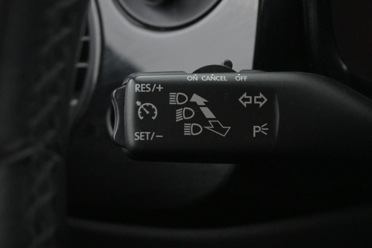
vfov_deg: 18.9
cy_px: 116
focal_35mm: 72
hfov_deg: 28.1
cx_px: 209
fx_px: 744
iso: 8000
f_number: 5.6
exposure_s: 1/60
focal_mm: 38
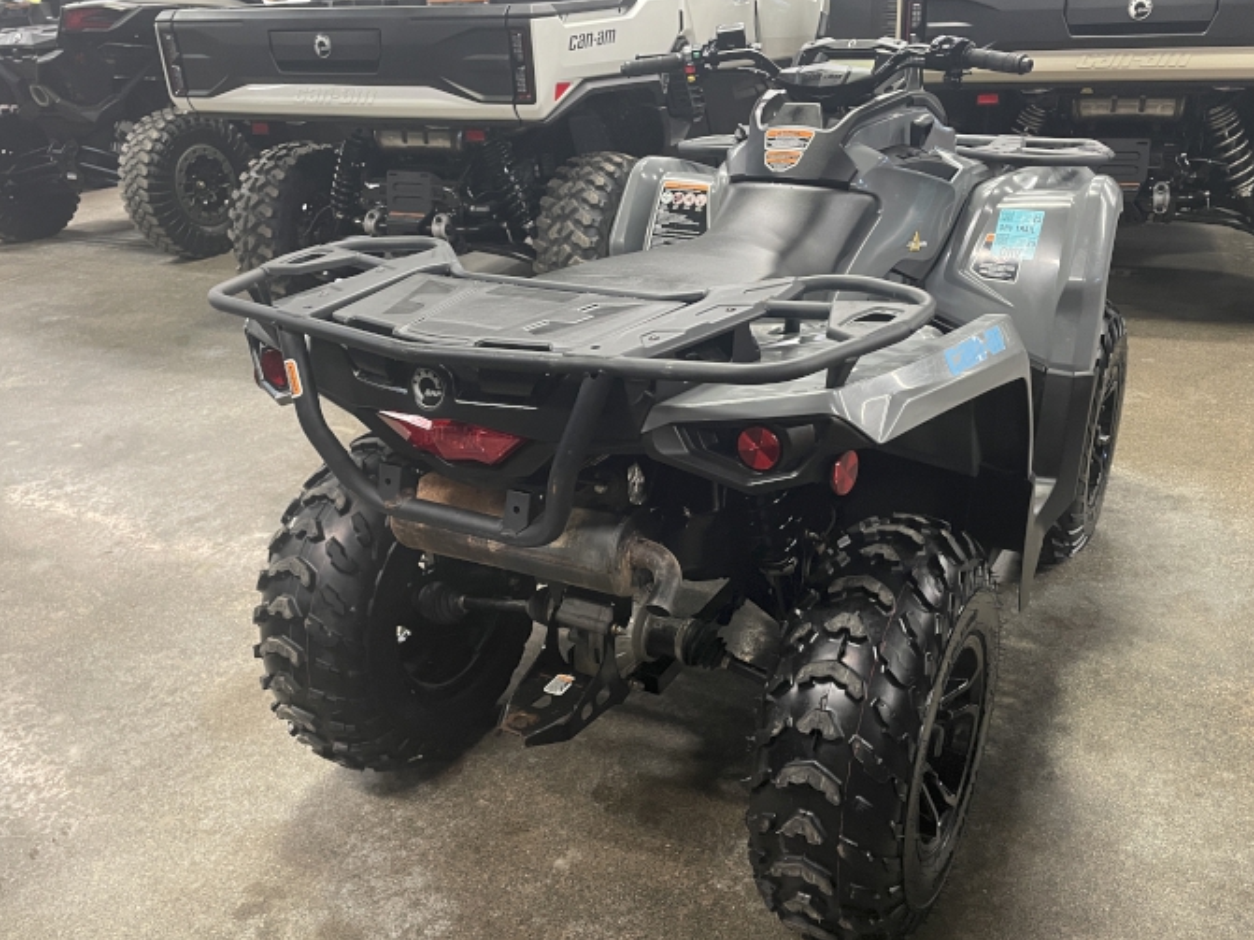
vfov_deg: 45.4
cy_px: 469
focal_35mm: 31
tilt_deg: -24.0
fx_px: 1123
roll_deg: +2.7
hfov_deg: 58.3
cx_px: 673
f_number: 1.6
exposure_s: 1/60
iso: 400
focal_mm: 4.2
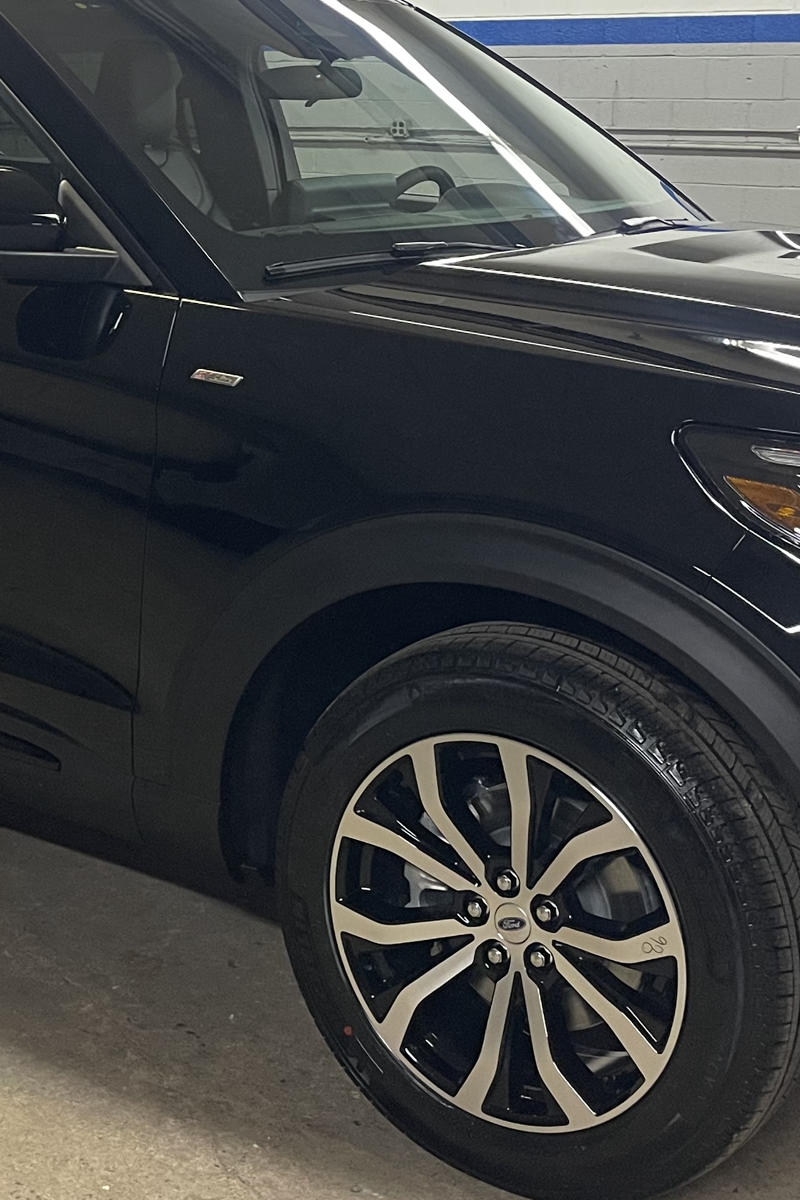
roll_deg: -0.8
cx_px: 269
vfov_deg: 36.2
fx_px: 1833
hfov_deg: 24.5
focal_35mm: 55
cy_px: 516
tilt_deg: -14.6
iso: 400
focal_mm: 5.1
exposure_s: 1/60
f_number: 1.6
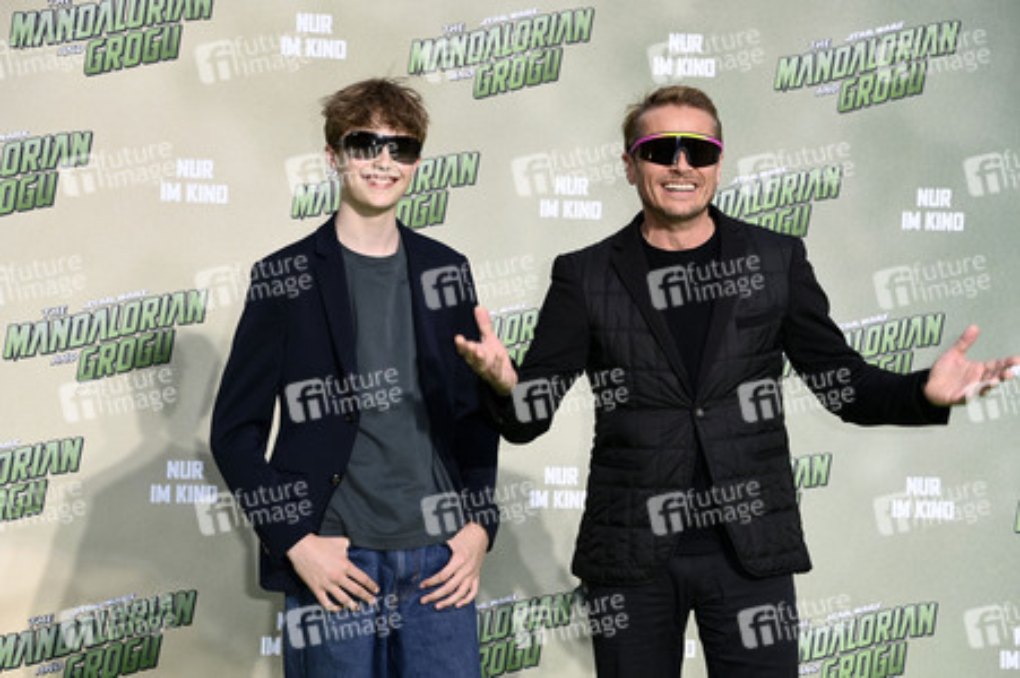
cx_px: 510
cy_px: 339
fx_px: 3454
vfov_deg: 11.2
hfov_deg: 16.8
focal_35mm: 122
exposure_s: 1/250
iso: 500
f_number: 6.3
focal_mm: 122
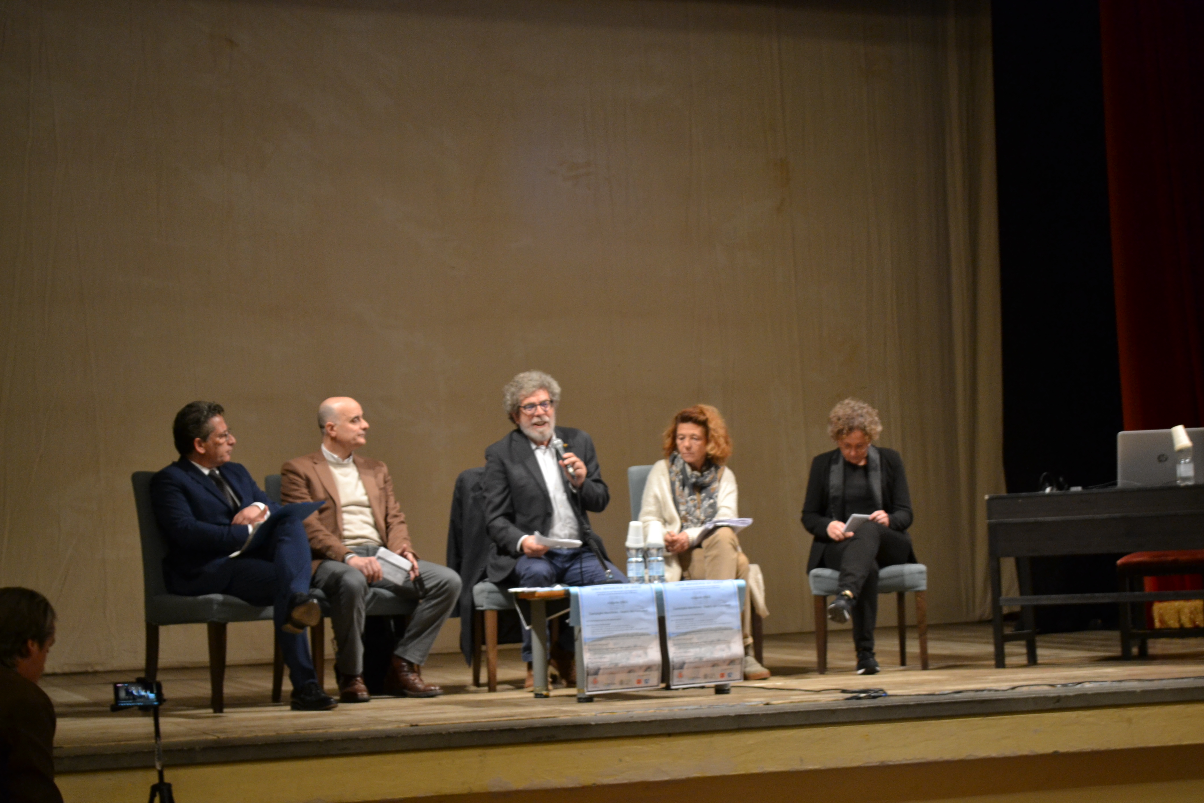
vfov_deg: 20.6
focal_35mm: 66
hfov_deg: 30.5
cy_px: 402
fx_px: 2207
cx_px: 602
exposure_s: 1/15
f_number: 5.3
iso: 1100
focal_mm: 44
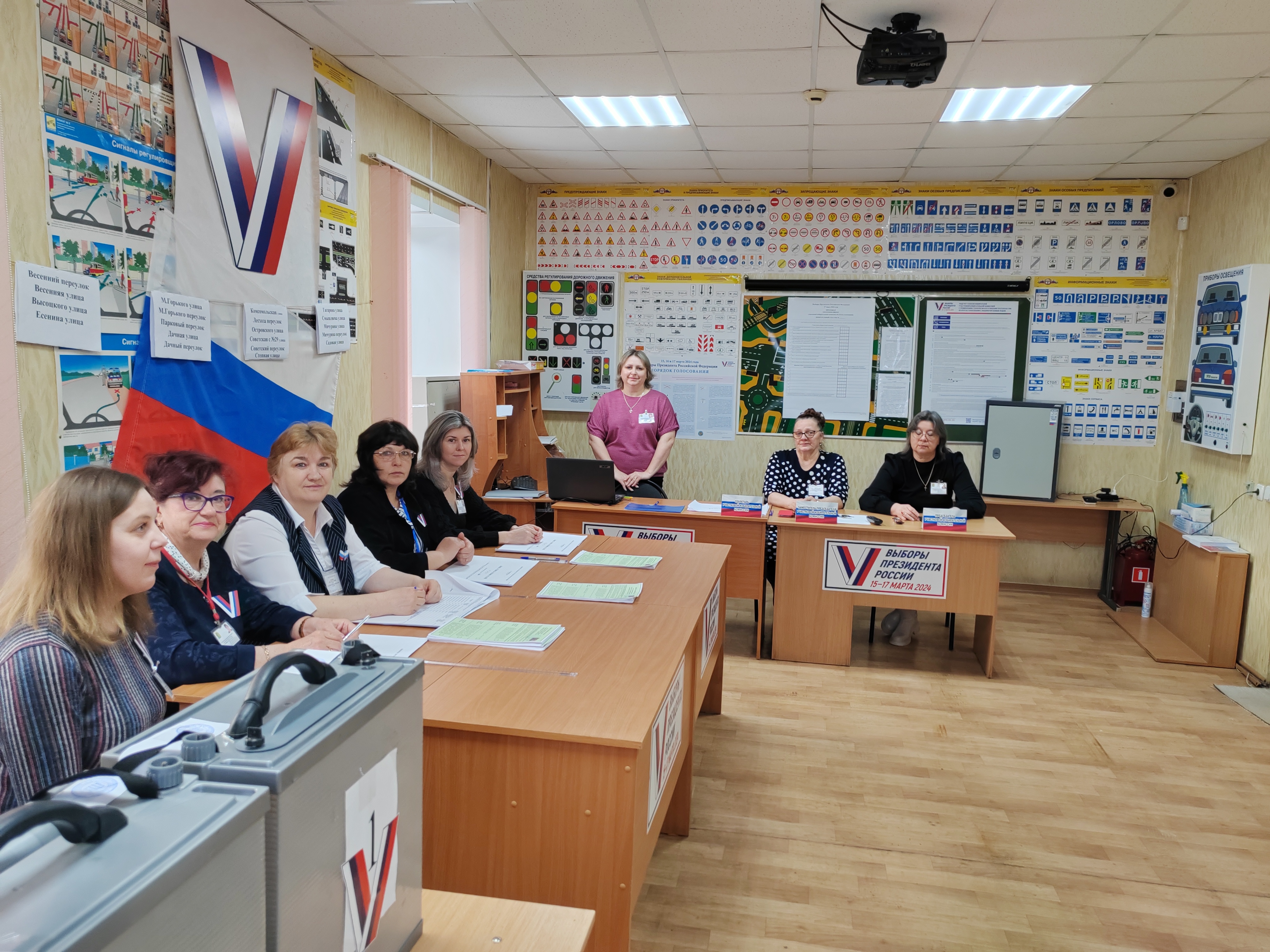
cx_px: 635
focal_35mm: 27
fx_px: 991
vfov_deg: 51.4
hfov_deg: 65.3
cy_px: 476
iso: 416
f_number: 1.9
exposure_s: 1/100
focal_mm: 5.52
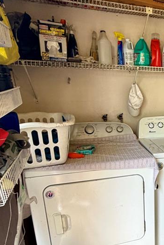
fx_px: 225
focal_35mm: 33
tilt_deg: -16.2
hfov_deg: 35.6
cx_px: 169
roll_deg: -0.1
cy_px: 156
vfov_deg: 56.4
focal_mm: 2.22
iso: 320
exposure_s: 1/121
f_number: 2.2
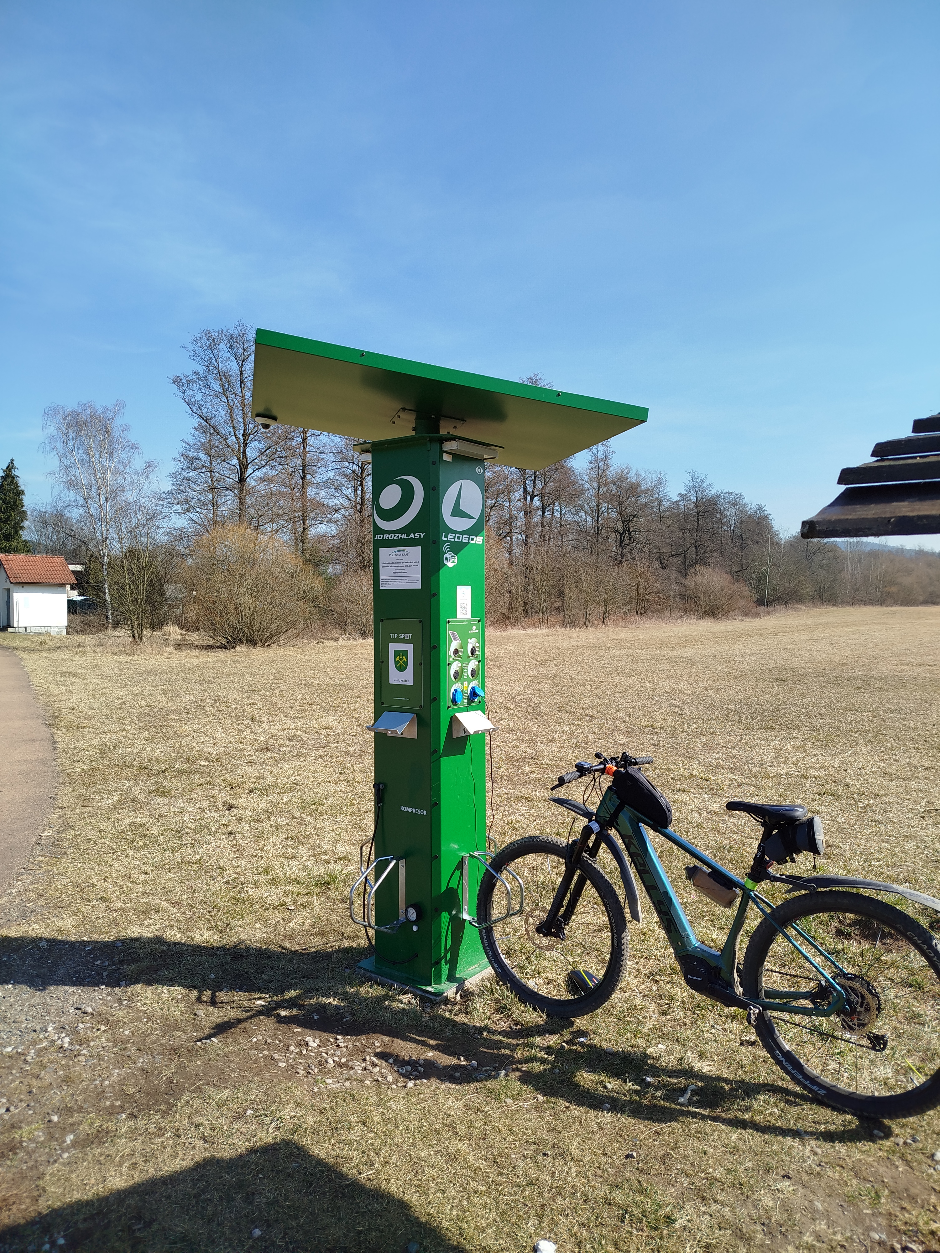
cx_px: 470
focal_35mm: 24
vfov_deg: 71.6
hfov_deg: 56.8
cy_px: 626
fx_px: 869
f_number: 1.7
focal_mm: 5.31
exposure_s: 1/772
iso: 50
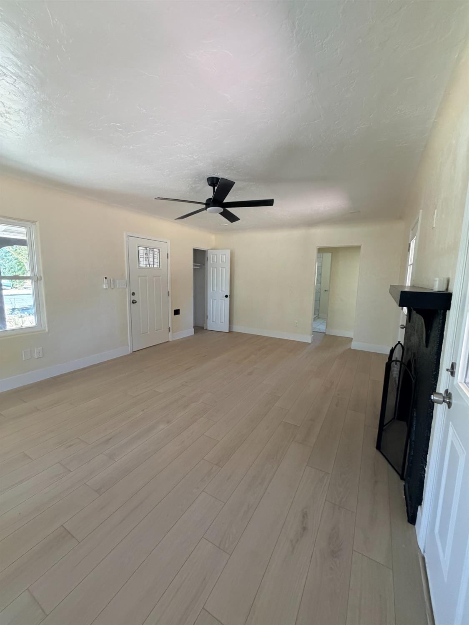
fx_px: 253
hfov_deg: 85.7
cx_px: 234
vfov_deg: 102.0
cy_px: 312
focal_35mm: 14
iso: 320
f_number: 2.2
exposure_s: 1/112
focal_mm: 2.22
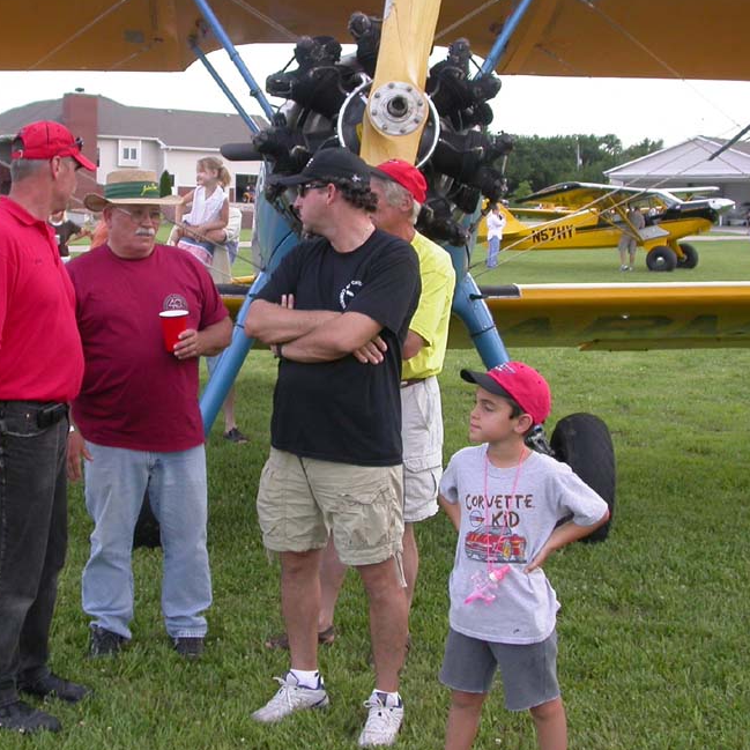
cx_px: 260
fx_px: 1299
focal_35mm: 53
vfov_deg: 32.2
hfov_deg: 32.0
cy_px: 357
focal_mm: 7.85
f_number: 2.6
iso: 100
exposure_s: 1/199
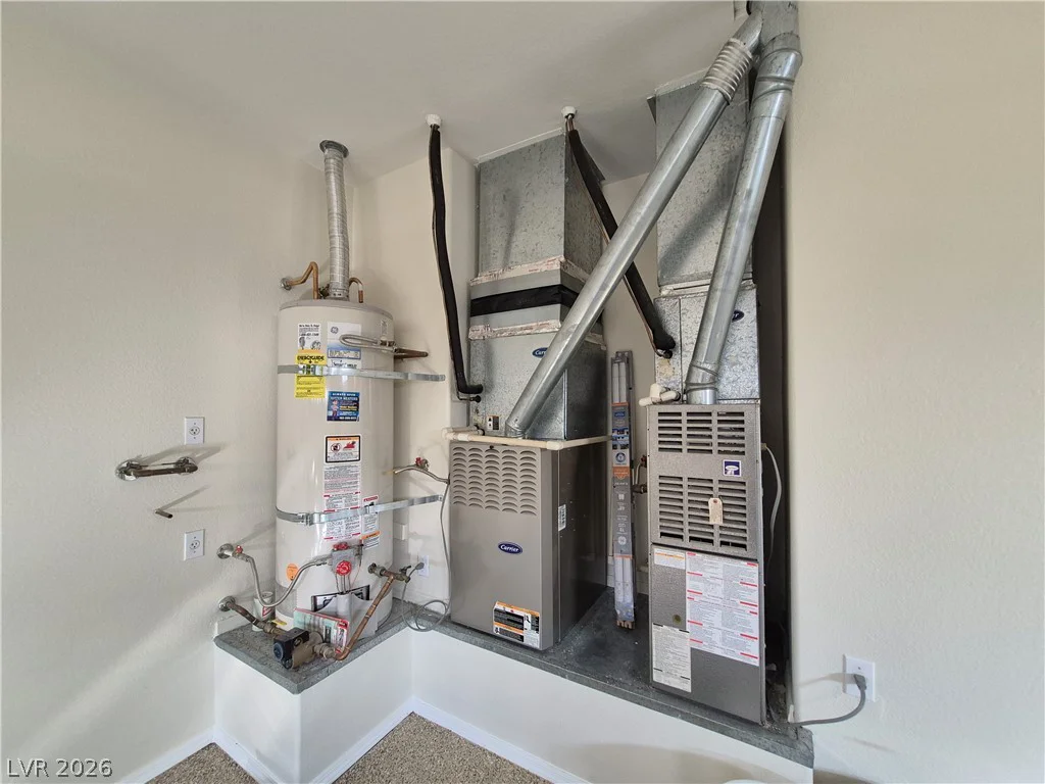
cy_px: 392
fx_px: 392
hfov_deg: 106.2
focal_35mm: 13
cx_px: 522
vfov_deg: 89.9
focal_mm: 1.74
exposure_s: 1/100
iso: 200
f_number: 2.2
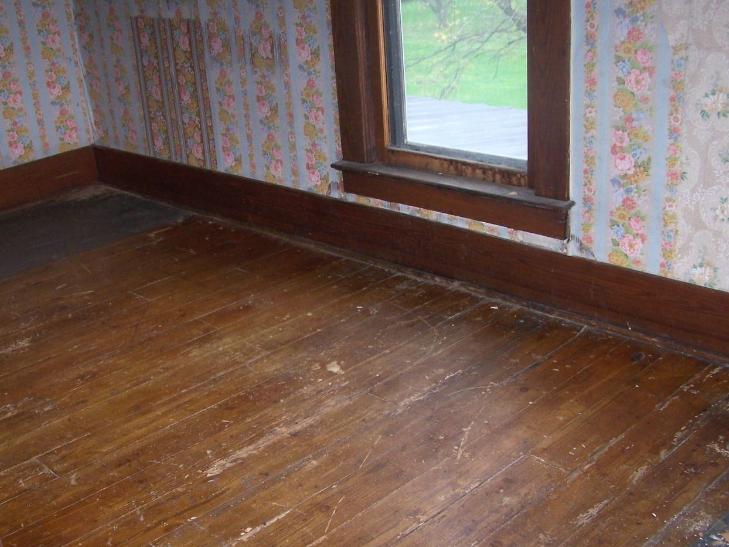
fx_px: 927
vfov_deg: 32.9
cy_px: 291
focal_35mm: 44
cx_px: 309
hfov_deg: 42.8
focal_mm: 6.3
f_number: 2.8
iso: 140
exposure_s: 1/60
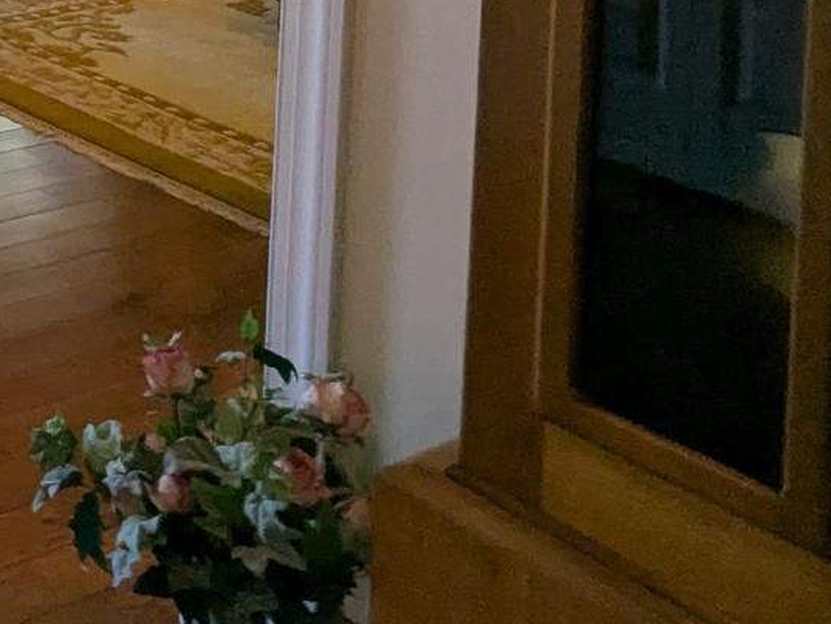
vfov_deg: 19.9
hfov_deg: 22.9
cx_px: -537
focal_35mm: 61
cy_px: -379
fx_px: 1465
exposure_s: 1/120
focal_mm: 2.35
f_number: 2.2
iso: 79
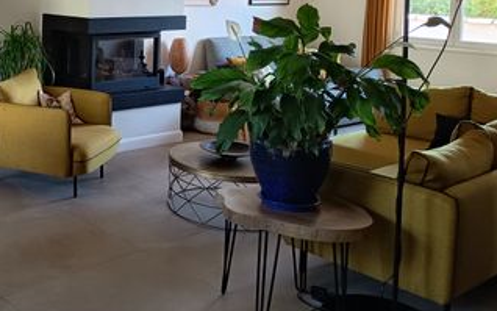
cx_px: 66
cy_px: 25
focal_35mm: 48
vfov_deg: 25.9
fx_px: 650
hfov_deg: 39.3
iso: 437
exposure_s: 1/25
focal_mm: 5.27
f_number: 1.7
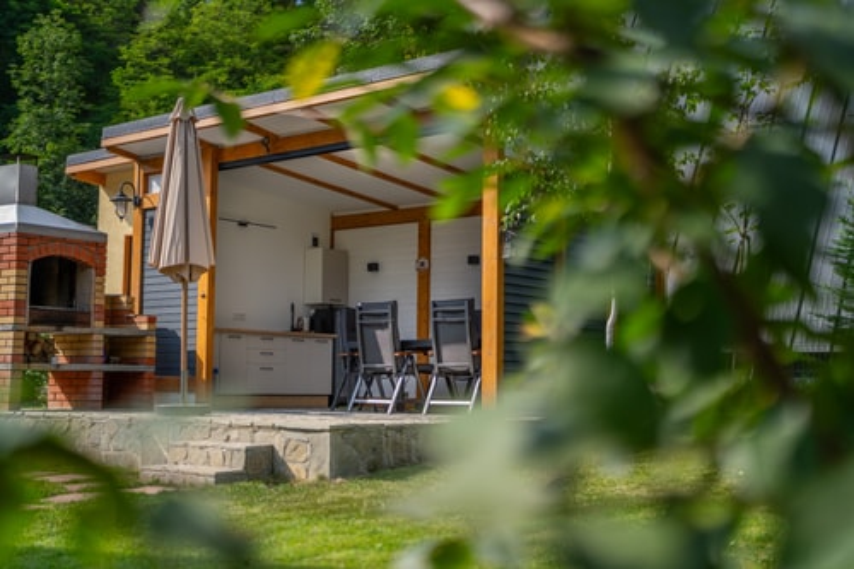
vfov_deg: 27.0
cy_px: 284
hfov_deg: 39.6
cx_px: 427
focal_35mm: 50
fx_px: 1186
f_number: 1.4
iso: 100
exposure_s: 1/8000
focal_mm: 50
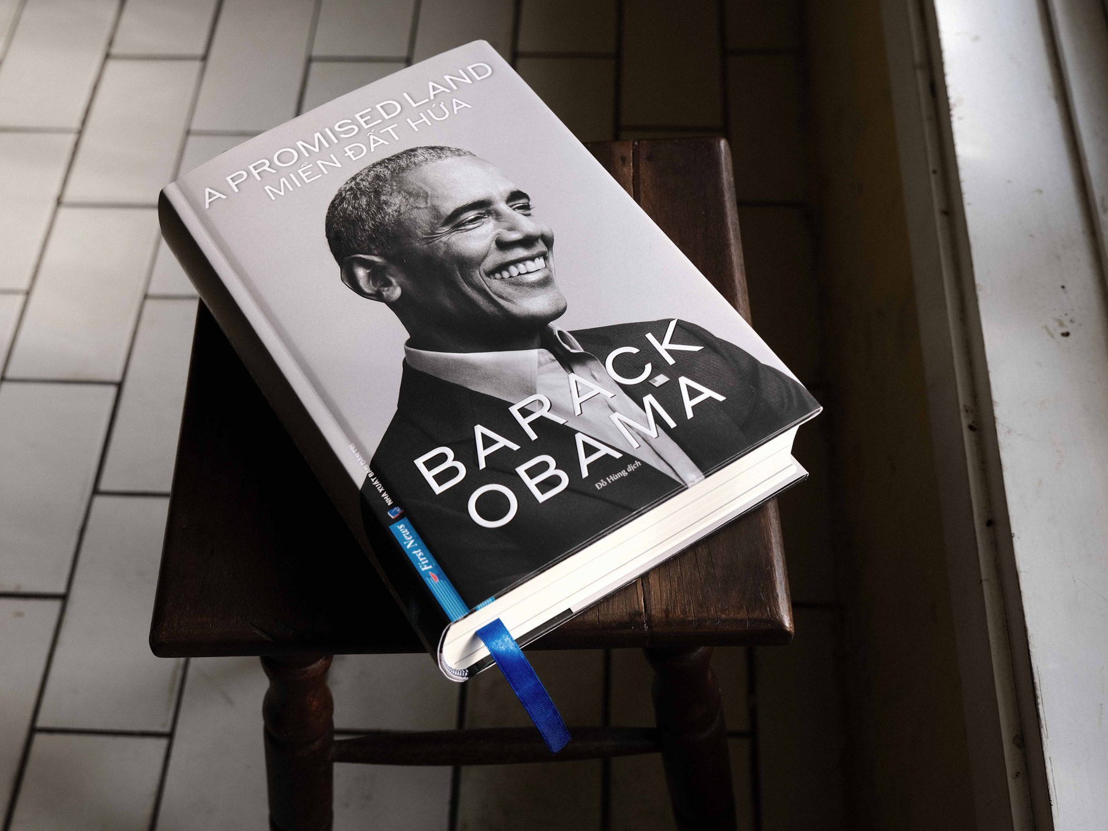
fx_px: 1376
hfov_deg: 43.9
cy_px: 416
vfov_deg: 33.6
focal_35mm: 43
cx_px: 551
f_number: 5
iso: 160
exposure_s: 1/120
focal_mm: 26
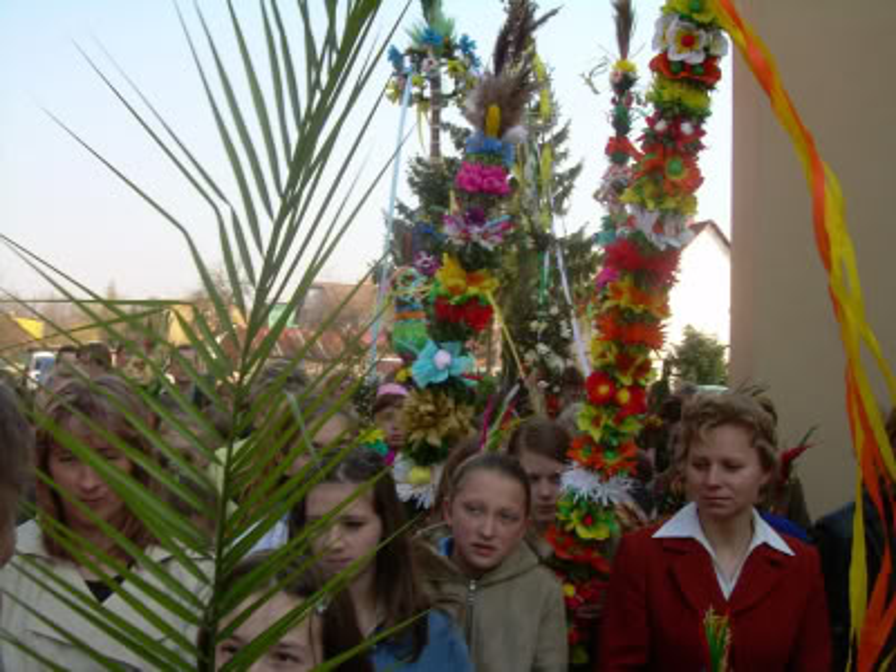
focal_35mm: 38
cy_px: 336
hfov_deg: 49.0
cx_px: 448
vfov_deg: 37.7
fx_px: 984
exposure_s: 1/162
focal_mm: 6.3
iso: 50
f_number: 4.6
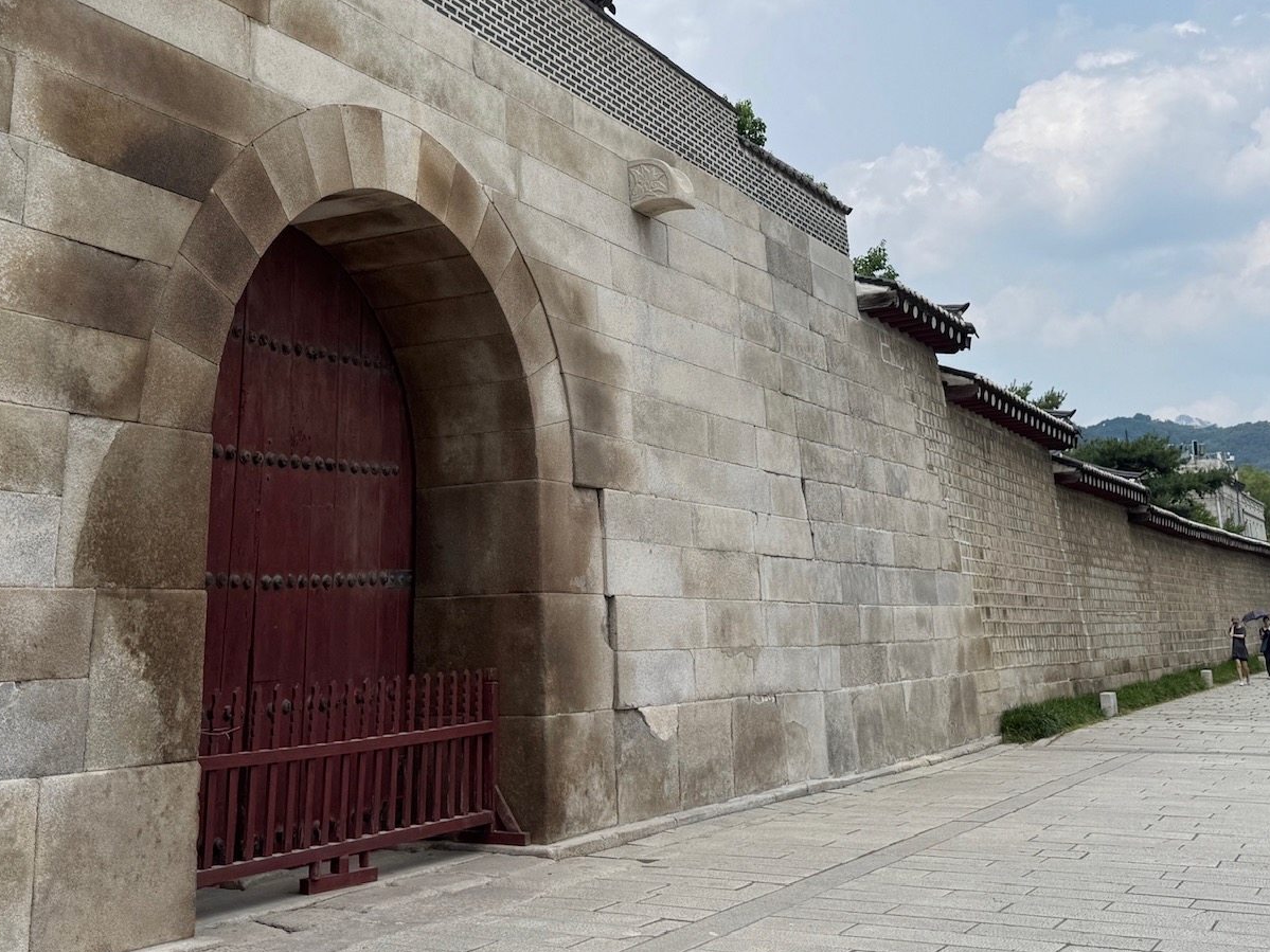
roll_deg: +1.3
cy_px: 195
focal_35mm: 41
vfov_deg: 34.1
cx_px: 569
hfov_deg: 45.7
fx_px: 1504
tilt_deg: +18.2
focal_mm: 6.76
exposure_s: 1/7092
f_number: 1.78
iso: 80
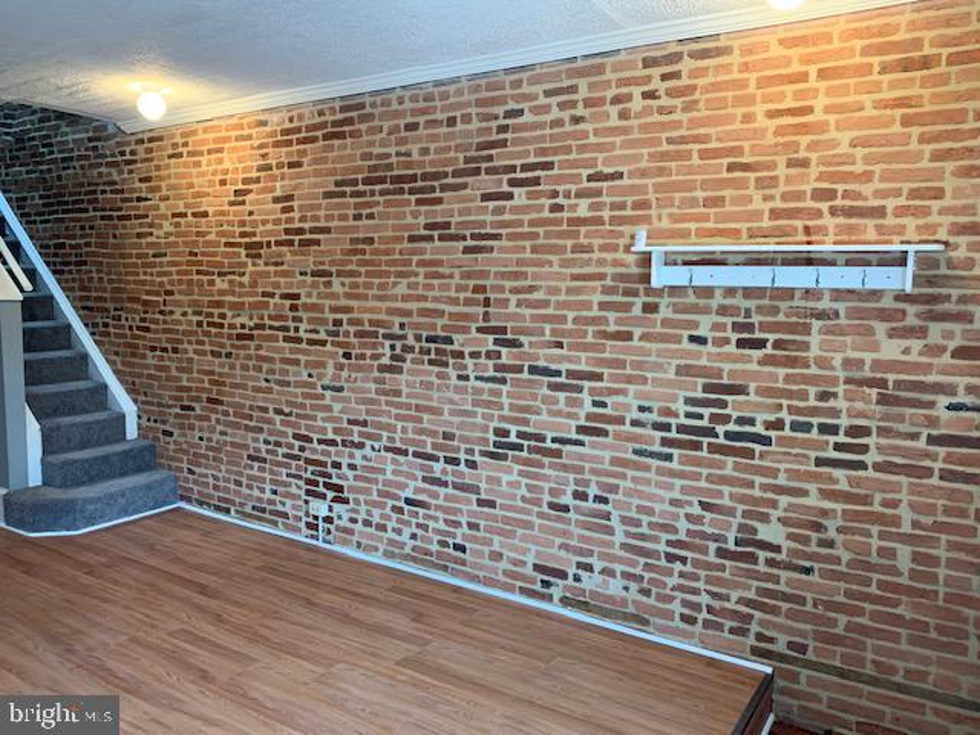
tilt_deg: -6.7
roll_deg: -1.0
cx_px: 490
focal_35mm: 26
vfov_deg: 53.1
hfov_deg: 67.3
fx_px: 736
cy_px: 368
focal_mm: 4.25
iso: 250
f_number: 1.8
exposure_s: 1/60
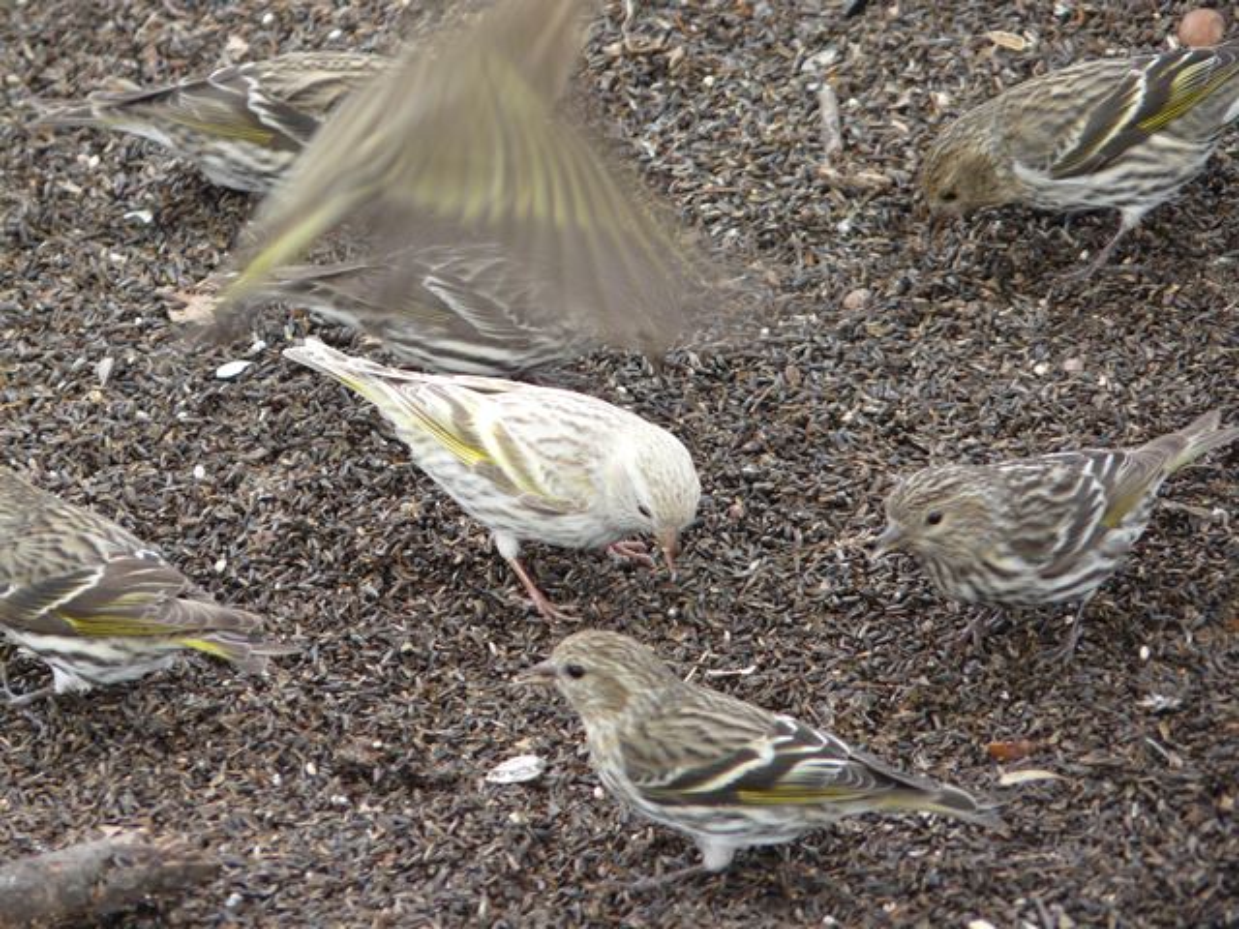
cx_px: 620
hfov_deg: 4.8
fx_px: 14890
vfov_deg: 3.6
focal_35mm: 416
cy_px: 464
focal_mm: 68.4
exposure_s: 1/100
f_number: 3.6
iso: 100
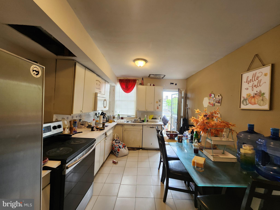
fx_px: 105
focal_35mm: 13
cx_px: 140
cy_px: 105
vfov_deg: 89.9
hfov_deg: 106.2
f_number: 2.2
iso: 250
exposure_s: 1/60
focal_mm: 2.2
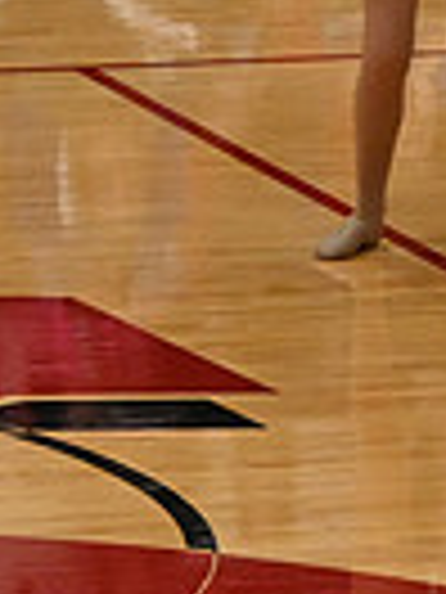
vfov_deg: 3.4
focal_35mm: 583
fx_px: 10015
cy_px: -83
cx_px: 1230
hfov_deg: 2.5
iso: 5000
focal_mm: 92
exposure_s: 1/400
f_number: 4
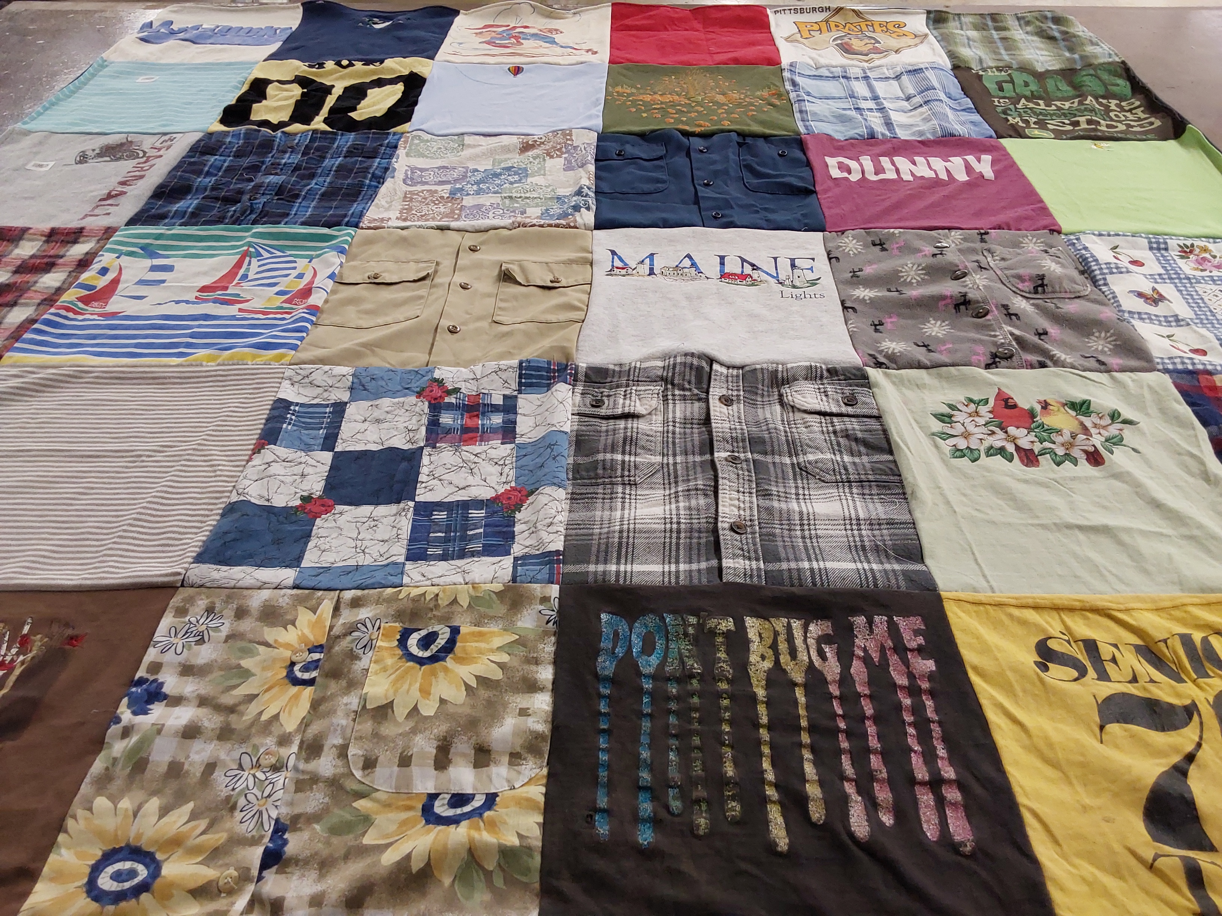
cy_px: 458
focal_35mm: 28
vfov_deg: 49.7
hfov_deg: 63.4
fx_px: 988
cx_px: 611
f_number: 1.9
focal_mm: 2.91
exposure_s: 1/60
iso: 100
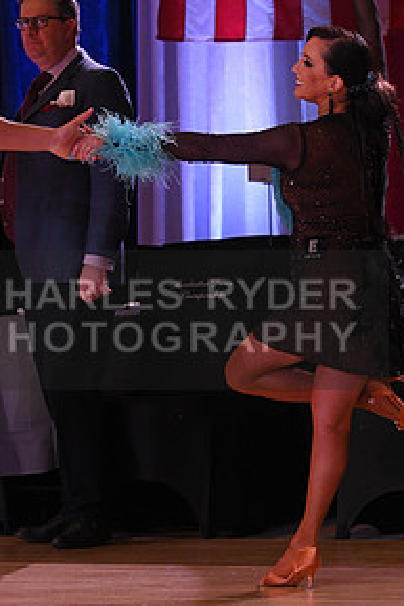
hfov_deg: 5.3
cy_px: 321
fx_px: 4388
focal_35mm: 261
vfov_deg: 7.9
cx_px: 102
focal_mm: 130
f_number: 5
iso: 1600
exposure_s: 1/250
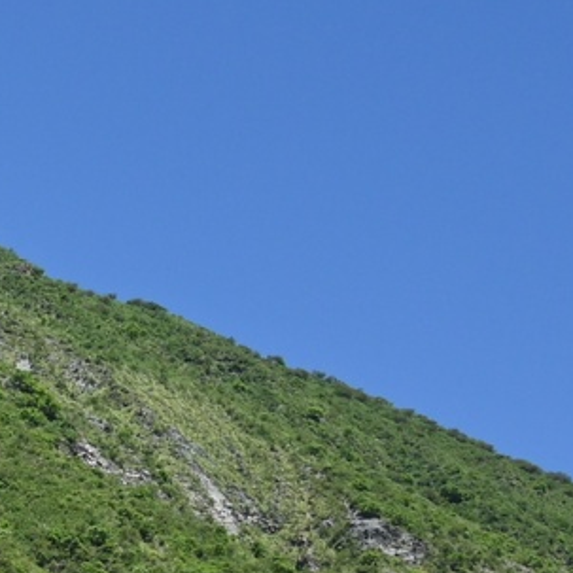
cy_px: 709
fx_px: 3178
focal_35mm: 170
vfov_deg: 10.1
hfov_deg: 9.5
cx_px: -664
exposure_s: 1/1000
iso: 100
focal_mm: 21
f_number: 4
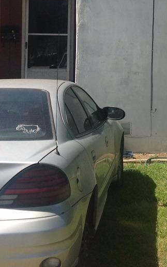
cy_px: 46
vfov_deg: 22.0
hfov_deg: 14.1
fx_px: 676
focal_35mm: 93
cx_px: 103
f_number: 2.4
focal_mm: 4.28
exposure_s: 1/1209
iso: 80
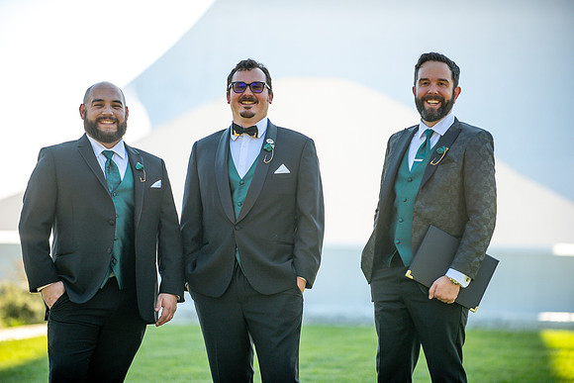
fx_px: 2791
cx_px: 287
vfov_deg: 7.9
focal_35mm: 175
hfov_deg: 11.7
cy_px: 192
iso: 400
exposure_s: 1/1600
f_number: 2.8
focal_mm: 175
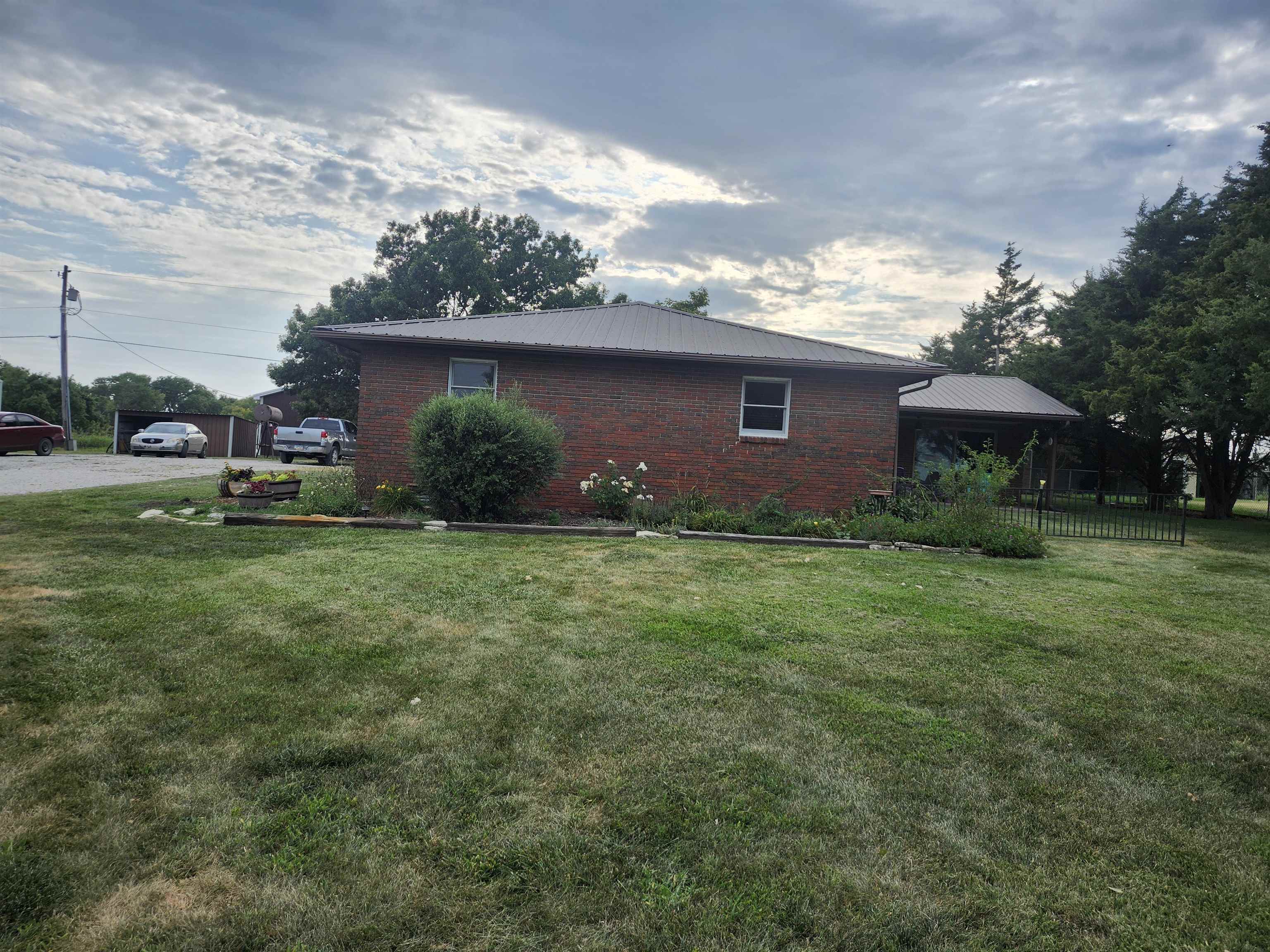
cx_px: 635
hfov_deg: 73.9
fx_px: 844
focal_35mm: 23
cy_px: 476
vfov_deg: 58.9
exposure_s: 1/861
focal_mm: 5.54
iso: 25
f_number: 1.8
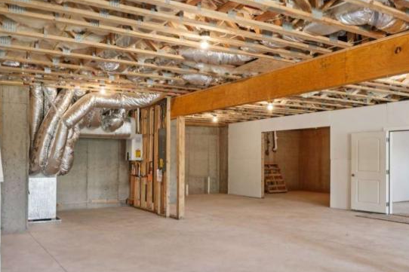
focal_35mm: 31
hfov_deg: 59.7
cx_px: 158
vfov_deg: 42.0
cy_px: 170
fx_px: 352
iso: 320
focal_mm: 14
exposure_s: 1/6
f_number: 8
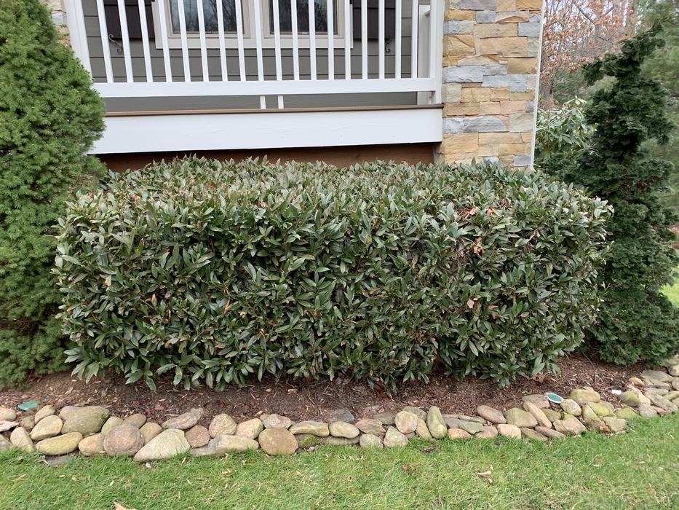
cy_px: 255
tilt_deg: -15.7
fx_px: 510
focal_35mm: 26
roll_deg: +2.0
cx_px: 340
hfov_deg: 67.3
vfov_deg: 53.1
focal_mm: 4.25
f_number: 1.8
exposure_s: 1/125
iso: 25
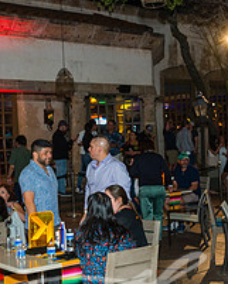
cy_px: 172
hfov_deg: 23.5
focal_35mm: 65
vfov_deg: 29.0
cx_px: 125
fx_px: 548
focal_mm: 24
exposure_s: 1/80
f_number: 4
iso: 1000
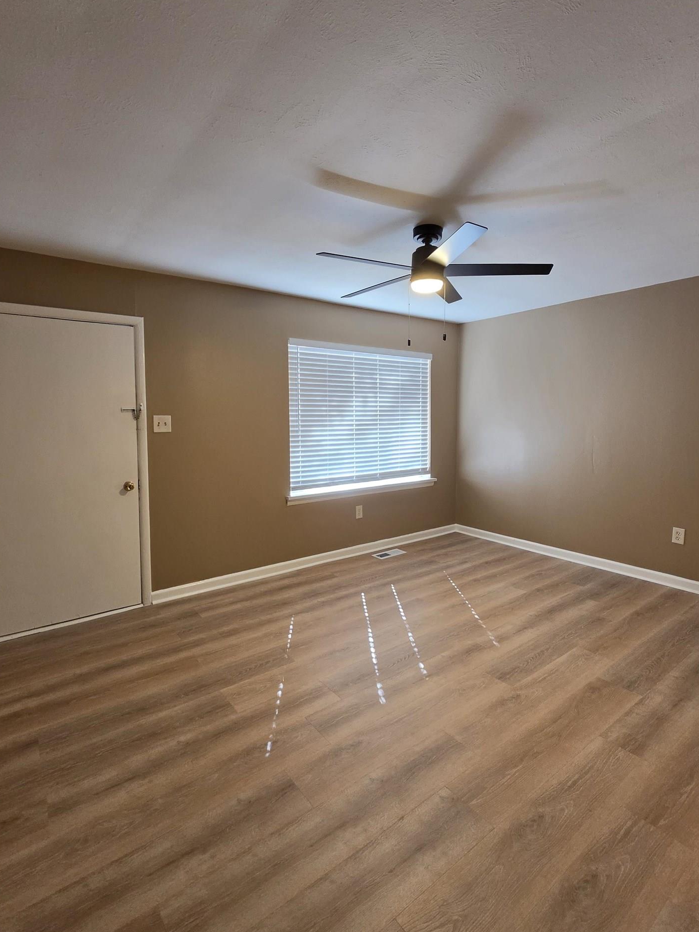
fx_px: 431
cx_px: 352
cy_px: 441
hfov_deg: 78.1
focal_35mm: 16
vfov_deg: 94.4
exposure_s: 1/120
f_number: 1.9
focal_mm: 2.2
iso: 250
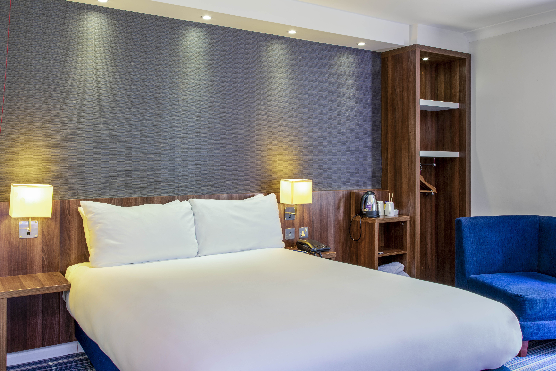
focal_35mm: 32
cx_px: 278
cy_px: 186
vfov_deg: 41.1
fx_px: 494
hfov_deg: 58.7
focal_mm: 32
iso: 100
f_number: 22
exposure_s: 30
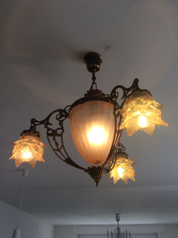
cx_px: 89
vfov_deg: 56.9
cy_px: 119
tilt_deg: +30.8
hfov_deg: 44.1
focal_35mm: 32
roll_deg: +0.9
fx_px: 220
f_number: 2.4
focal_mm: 3.3
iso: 32
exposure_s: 1/159
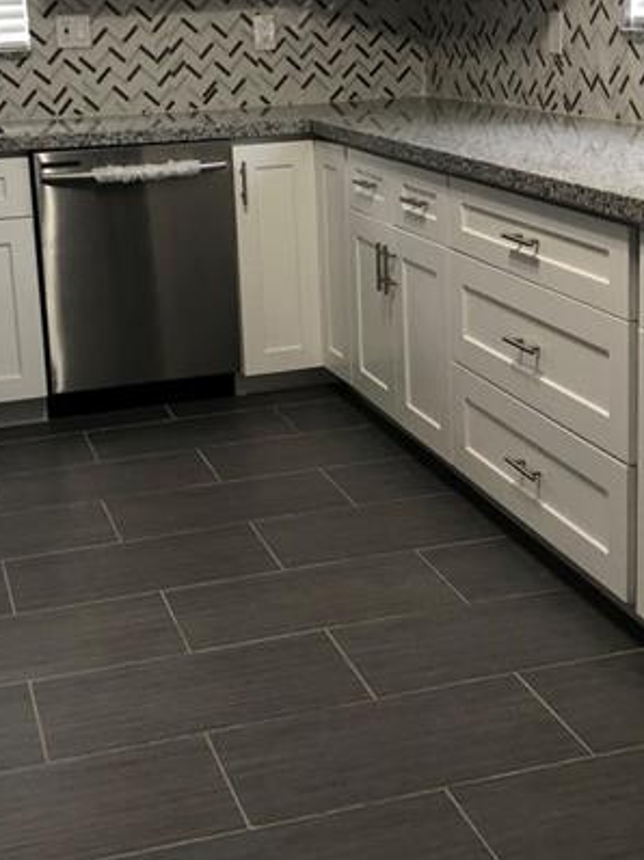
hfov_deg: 26.0
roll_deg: +2.0
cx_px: 246
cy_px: 274
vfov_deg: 34.0
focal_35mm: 56
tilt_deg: -11.8
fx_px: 1391
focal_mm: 3.99
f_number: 1.8
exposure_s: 1/15
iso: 40
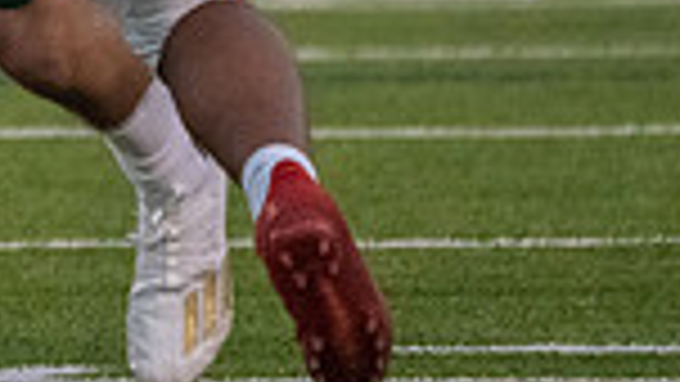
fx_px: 32047
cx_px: -705
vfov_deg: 0.7
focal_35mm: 1777
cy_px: -466
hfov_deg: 1.2
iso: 12800
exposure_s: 1/1250
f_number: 5.6
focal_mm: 342
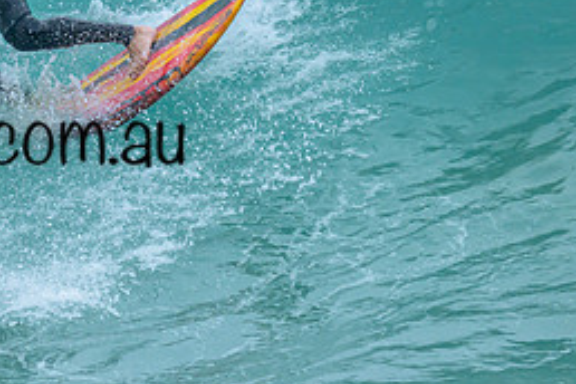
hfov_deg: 0.8
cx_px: -192
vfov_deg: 0.6
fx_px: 39549
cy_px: 63
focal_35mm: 2472
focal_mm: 800
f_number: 6.3
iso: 400
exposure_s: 1/2500
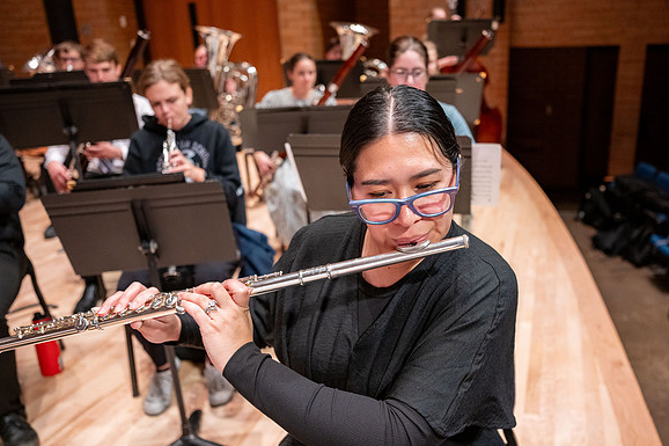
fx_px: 557
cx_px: 392
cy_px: 214
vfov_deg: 43.6
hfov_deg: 61.5
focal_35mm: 30
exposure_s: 1/320
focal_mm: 25.5
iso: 640
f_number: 2.8
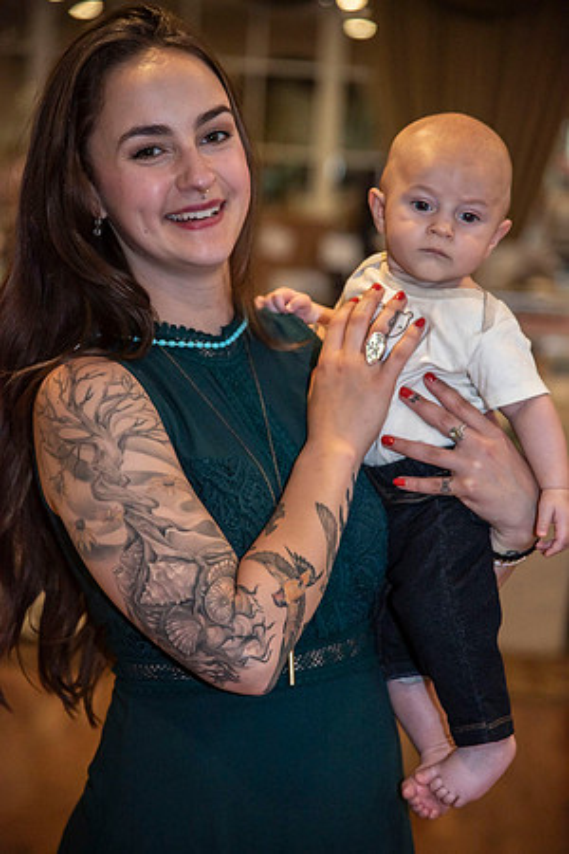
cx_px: 284
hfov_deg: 11.4
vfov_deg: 17.1
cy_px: 427
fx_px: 2845
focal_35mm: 120
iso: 640
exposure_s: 1/200
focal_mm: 120
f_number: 4
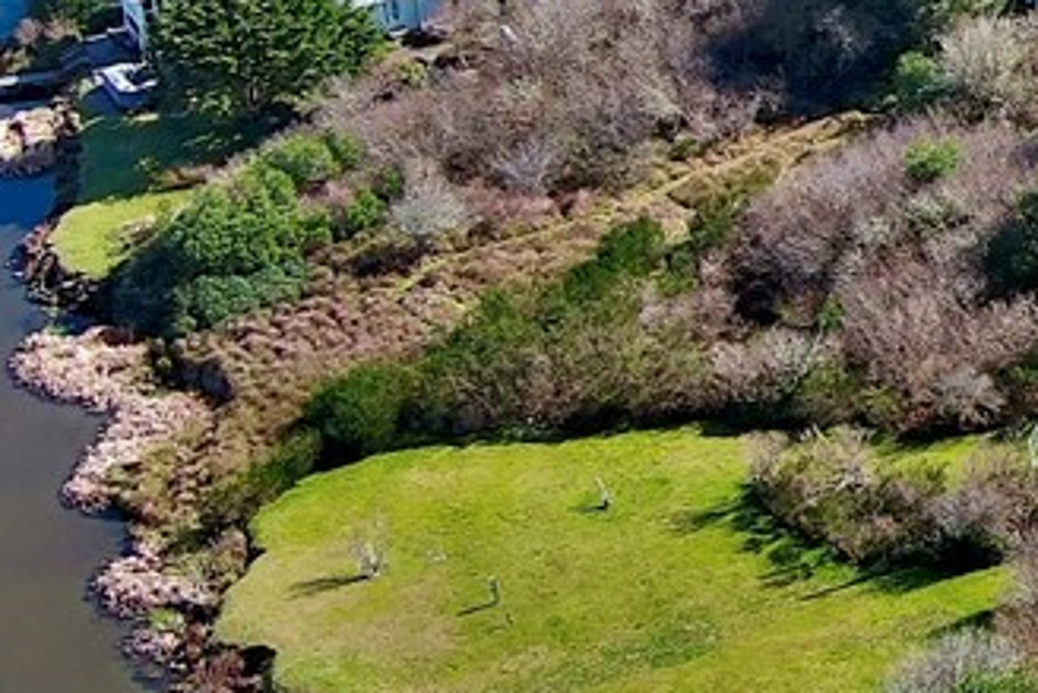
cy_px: -274
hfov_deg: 12.7
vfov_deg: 9.0
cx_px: 1767
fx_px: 4327
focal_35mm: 150
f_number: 2.8
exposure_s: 1/875
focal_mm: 10.57
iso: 100
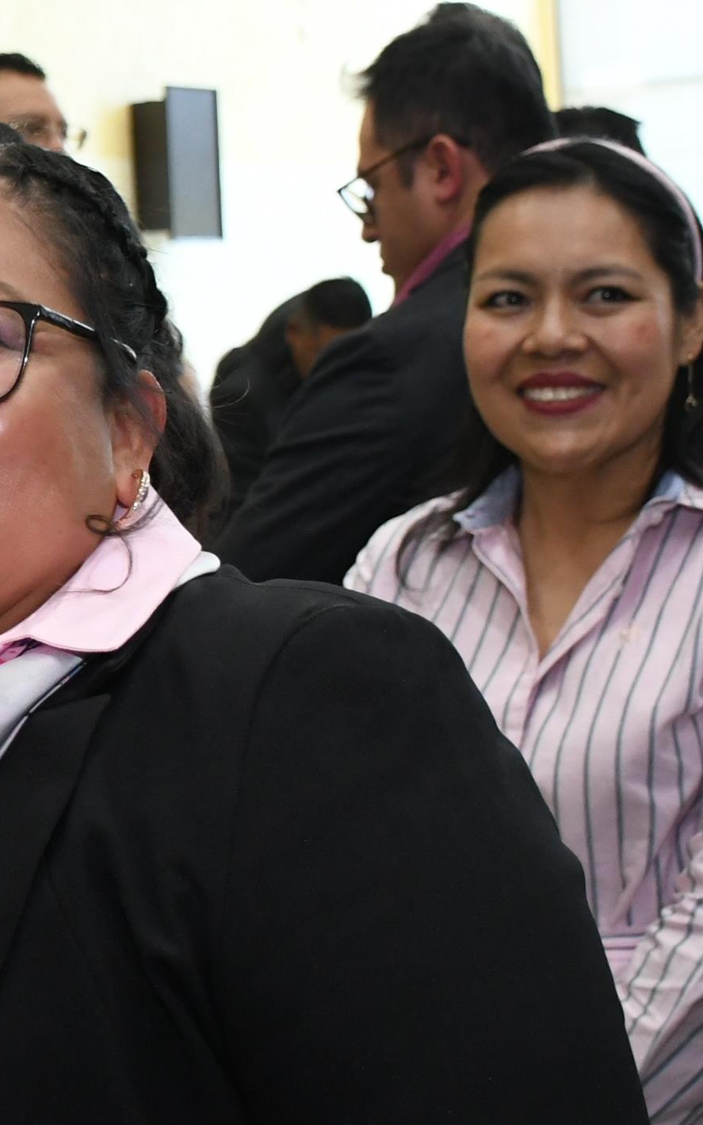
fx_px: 3034
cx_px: -380
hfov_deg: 12.5
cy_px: 457
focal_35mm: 99
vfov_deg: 21.0
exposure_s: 1/100
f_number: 3.5
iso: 1250
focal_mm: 22
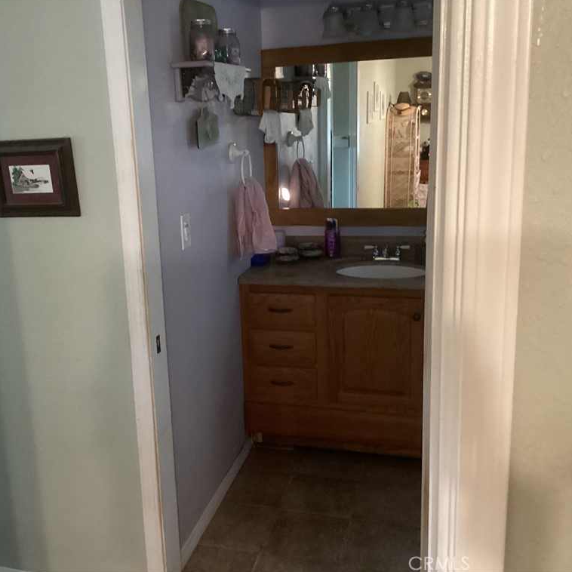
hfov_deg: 44.8
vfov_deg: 44.9
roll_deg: +1.7
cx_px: 239
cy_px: 284
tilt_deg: -13.0
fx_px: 692
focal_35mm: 37
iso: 640
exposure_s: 1/25
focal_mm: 3.3
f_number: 2.4
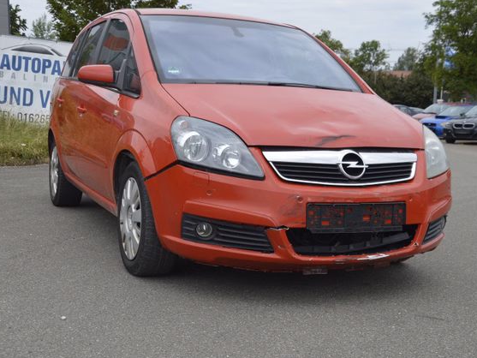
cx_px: 226
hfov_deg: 36.2
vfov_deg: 27.5
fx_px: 730
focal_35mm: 53
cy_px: 181
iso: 100
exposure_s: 1/250
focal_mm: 32
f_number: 7.1
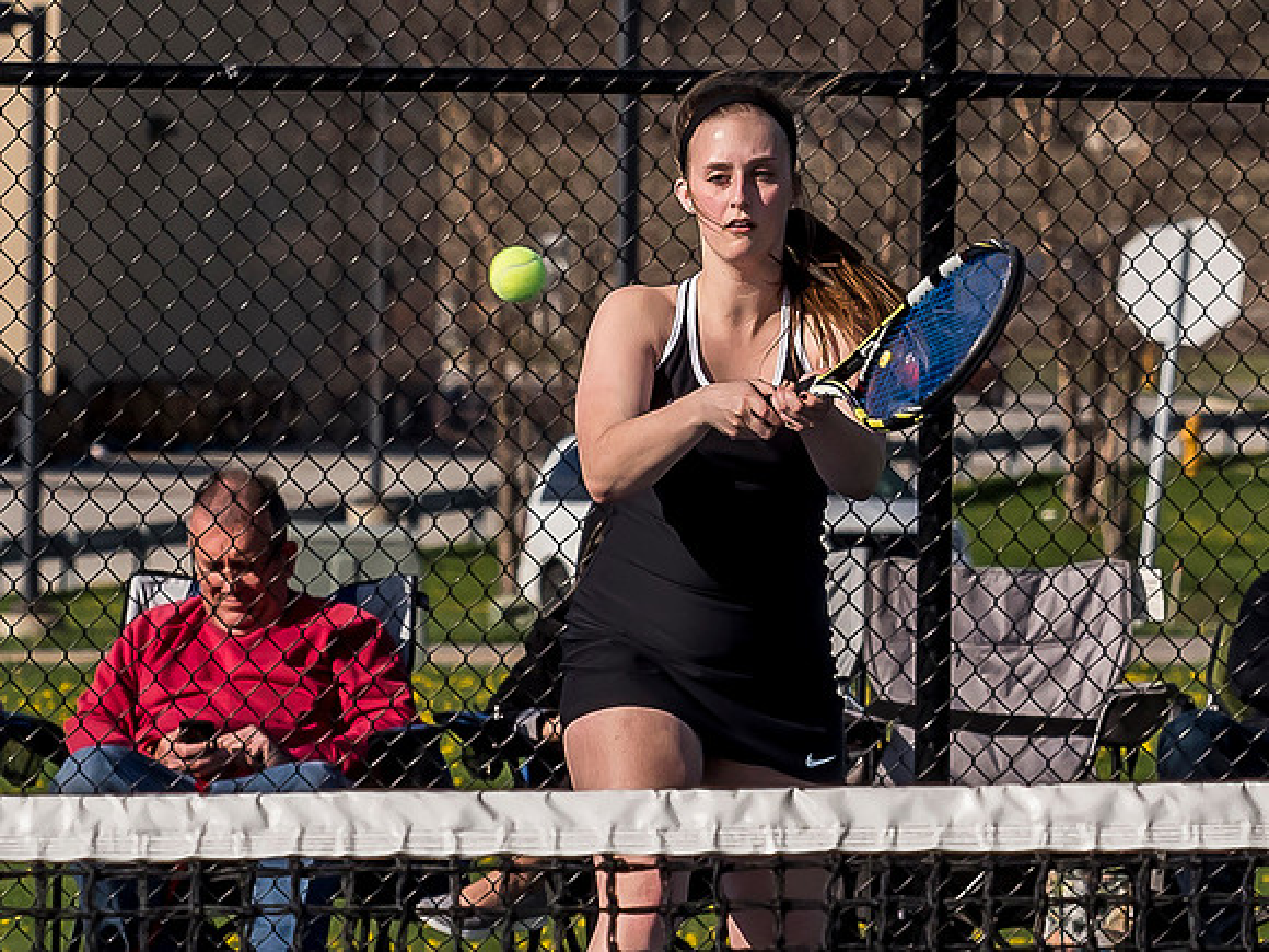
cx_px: 980
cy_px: 654
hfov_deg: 3.4
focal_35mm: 587
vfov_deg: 2.5
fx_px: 21527
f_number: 5
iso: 400
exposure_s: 1/1600
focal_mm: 82
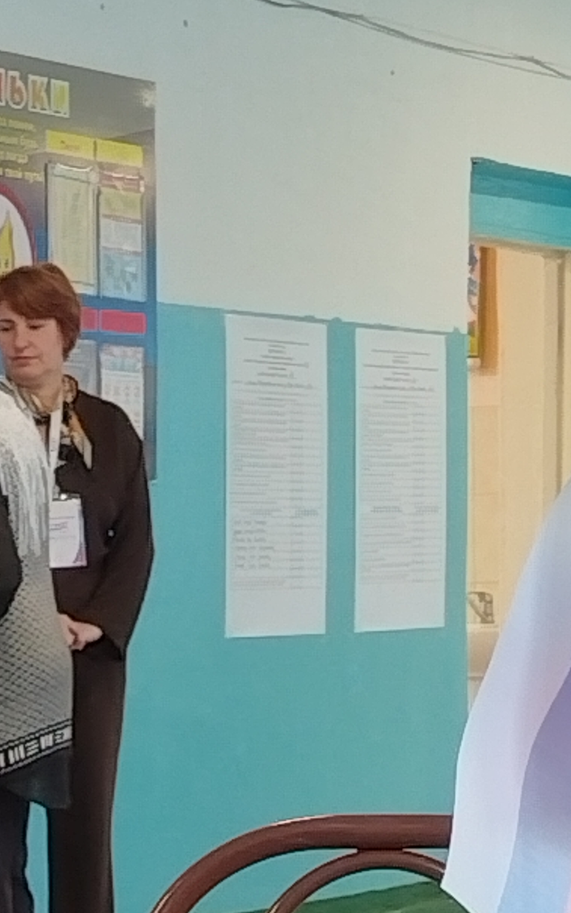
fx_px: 3857
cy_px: 901
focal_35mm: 155
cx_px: -155
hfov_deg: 8.4
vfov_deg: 13.3
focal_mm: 4.95
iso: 777
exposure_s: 1/50
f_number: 1.9
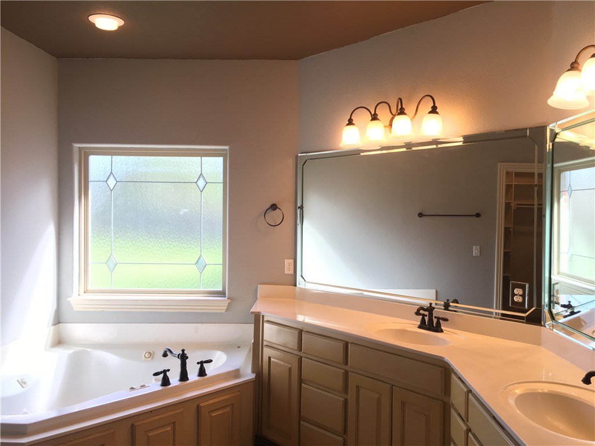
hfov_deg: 61.7
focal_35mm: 29
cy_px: 223
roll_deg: -0.2
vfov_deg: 48.2
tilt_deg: -1.9
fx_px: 498
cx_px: 298
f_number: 2.2
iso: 32
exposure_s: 1/60
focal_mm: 4.15
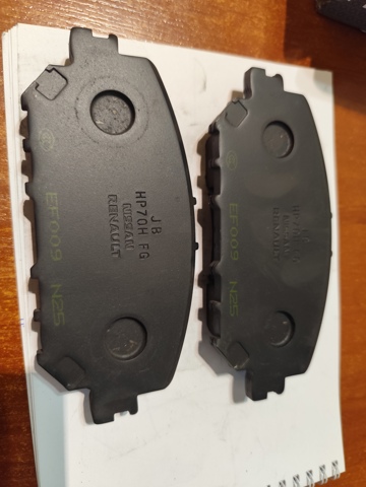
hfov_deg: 58.9
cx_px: 183
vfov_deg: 73.9
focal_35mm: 23
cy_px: 244
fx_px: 324
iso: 1000
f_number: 1.65
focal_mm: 6.19
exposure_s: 1/33.3
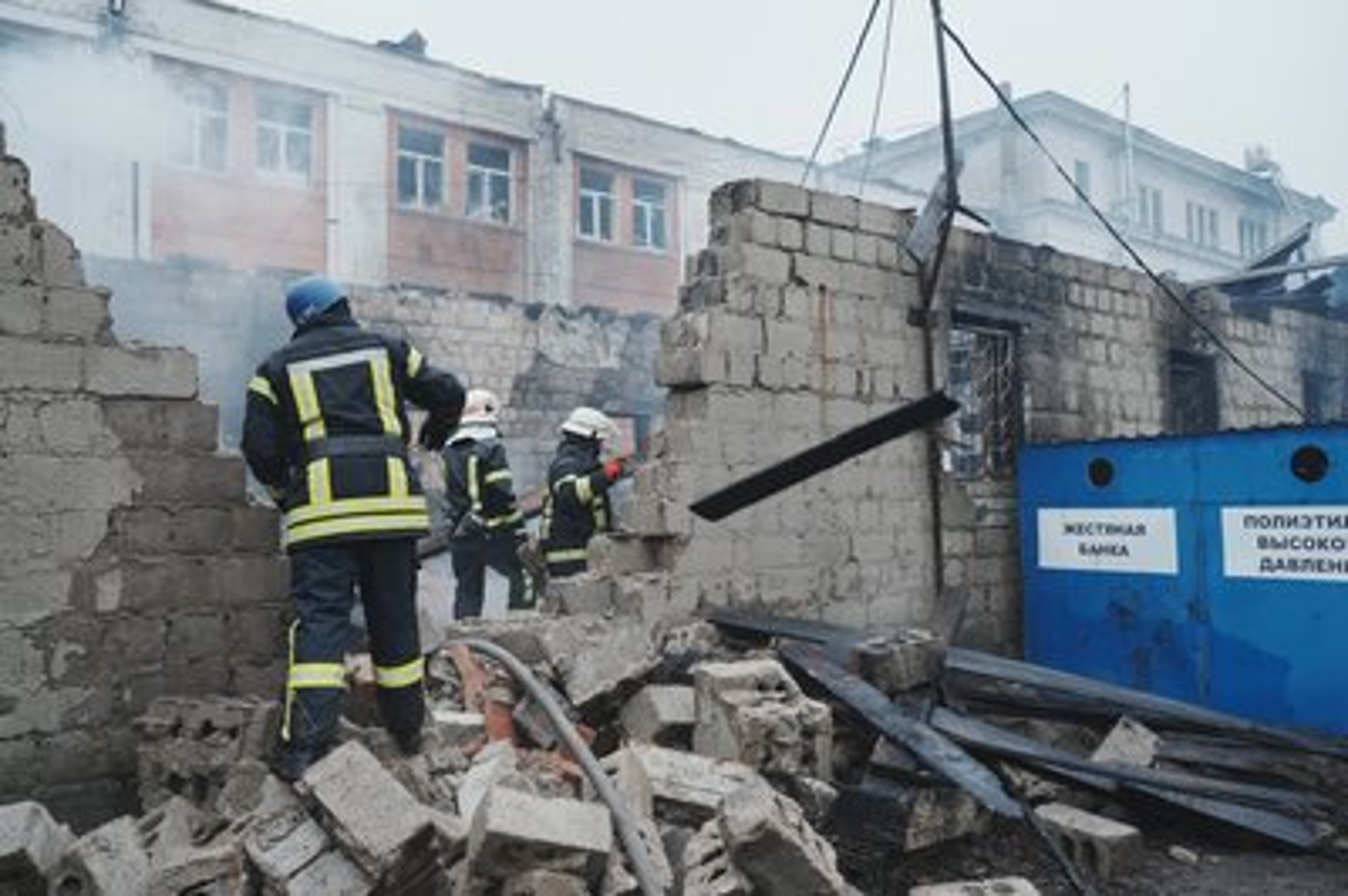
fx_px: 1048
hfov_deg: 65.5
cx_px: 674
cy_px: 448
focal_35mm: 28
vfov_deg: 46.3
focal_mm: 28
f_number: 6.3
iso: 400
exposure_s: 1/320
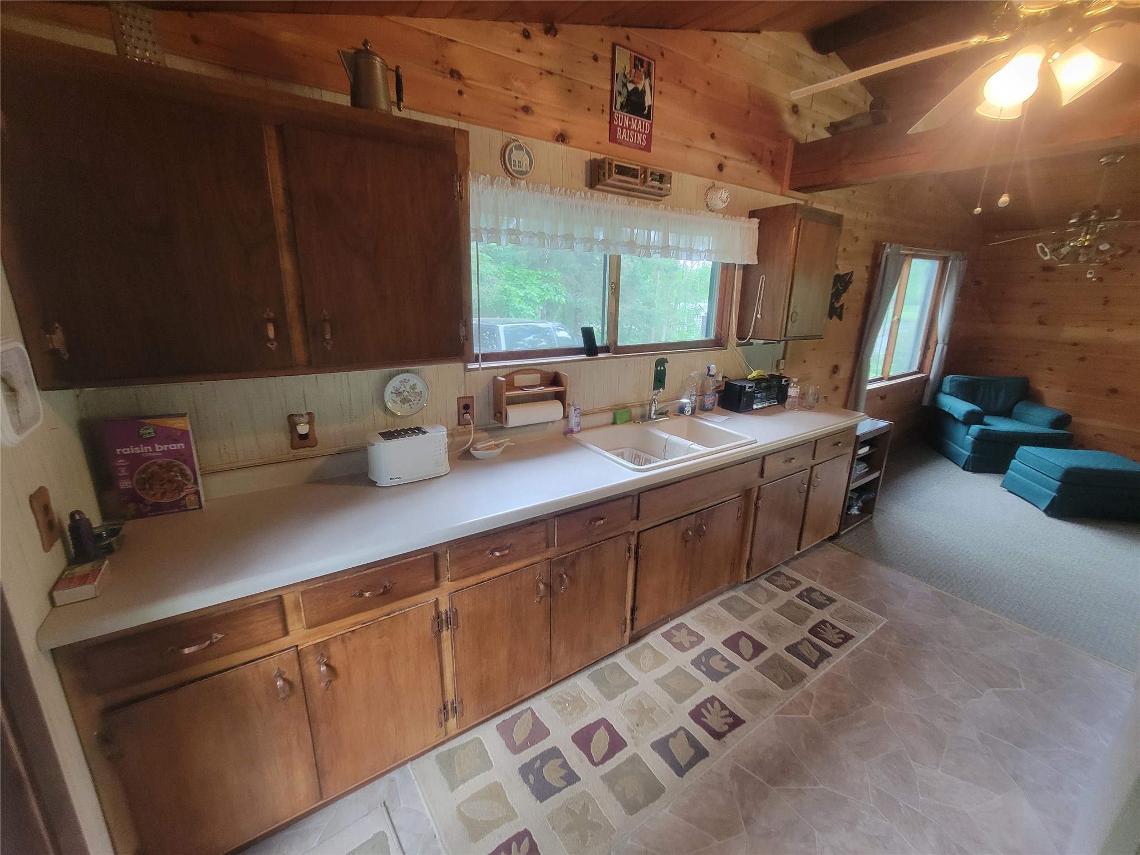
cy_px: 428
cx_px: 570
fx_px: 428
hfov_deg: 106.2
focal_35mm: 13
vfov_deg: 89.9
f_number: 2.2
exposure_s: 1/60
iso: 320
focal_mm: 2.2
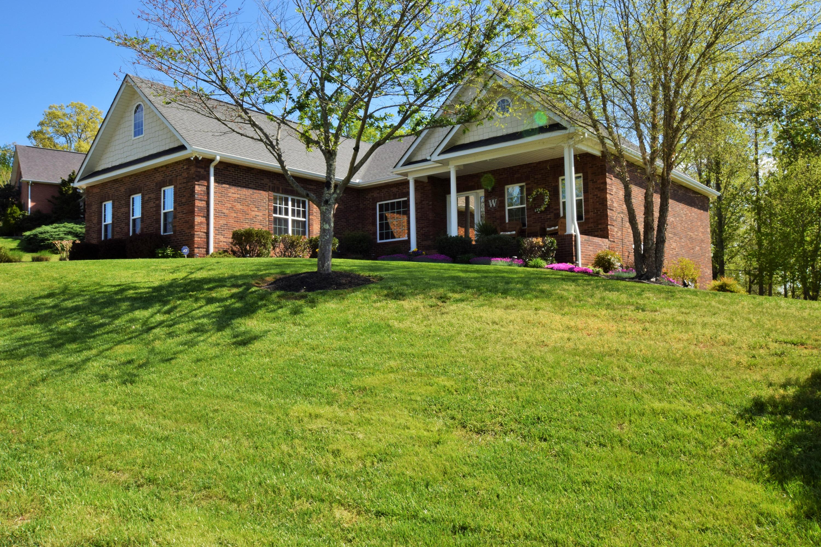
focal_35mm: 30
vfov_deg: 43.6
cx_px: 410
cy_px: 274
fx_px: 684
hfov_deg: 61.9
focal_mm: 20
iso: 160
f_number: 22
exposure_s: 1/50
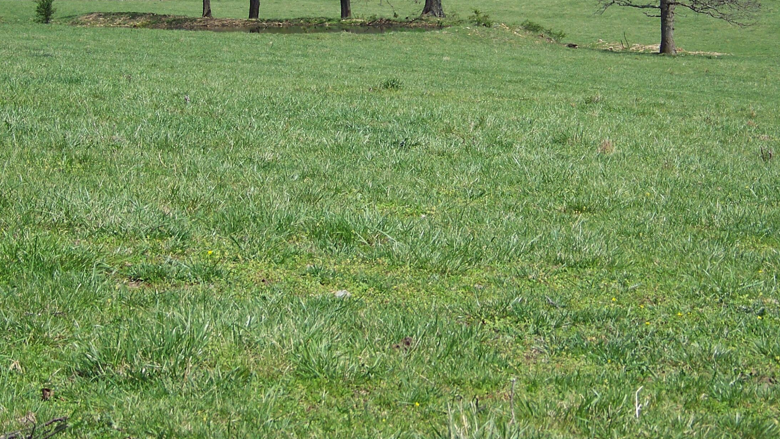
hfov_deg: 18.3
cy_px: 115
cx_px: 502
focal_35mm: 117
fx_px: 2420
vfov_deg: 10.3
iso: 64
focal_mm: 13.2
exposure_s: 1/640
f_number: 3.2
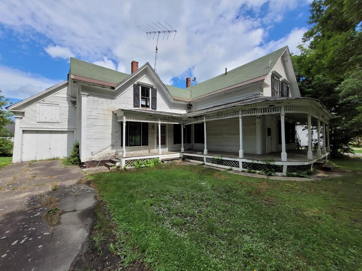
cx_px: 181
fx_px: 136
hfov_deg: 106.2
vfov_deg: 89.9
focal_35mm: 13
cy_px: 136
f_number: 2.2
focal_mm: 1.74
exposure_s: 1/1460
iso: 40
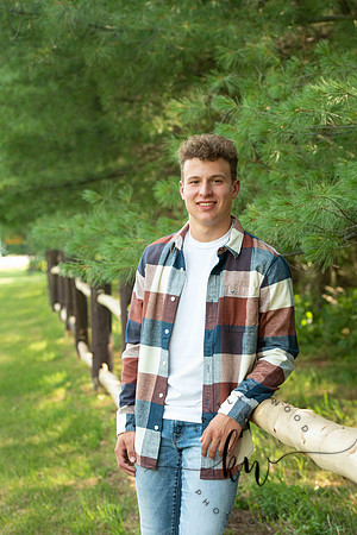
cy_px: 268
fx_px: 1279
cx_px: 178
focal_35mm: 86
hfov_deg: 15.9
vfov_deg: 23.6
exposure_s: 1/200
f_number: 5
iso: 400
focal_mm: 86
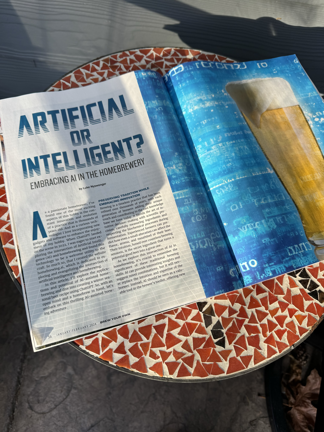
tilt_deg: -67.7
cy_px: 216
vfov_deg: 71.6
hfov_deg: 56.8
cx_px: 162
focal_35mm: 24
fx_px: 300
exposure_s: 1/192
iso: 64
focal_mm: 6.86
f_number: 1.78
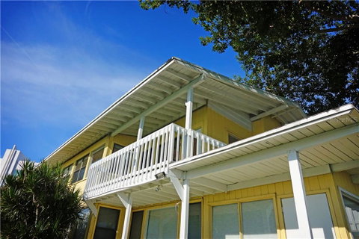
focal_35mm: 24
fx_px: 239
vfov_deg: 53.1
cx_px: 180
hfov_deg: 73.7
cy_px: 120
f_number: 2.4
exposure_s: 1/12800
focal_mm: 8.8
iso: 400
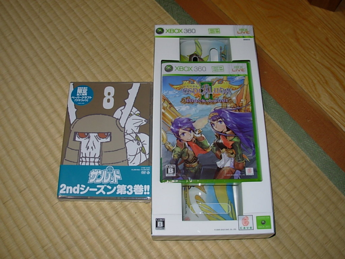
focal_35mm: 38
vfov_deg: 37.7
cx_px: 172
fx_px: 379
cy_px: 130
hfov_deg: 49.0
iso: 50
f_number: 2.9
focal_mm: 6.3
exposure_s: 1/32
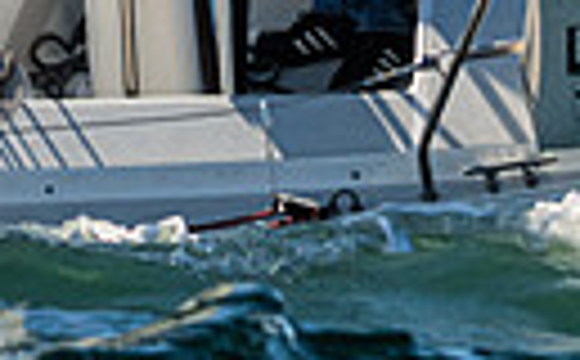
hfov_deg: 2.2
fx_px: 15173
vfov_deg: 1.4
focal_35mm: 962
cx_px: 4
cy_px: -695
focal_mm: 165
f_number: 8
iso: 400
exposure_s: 1/2000
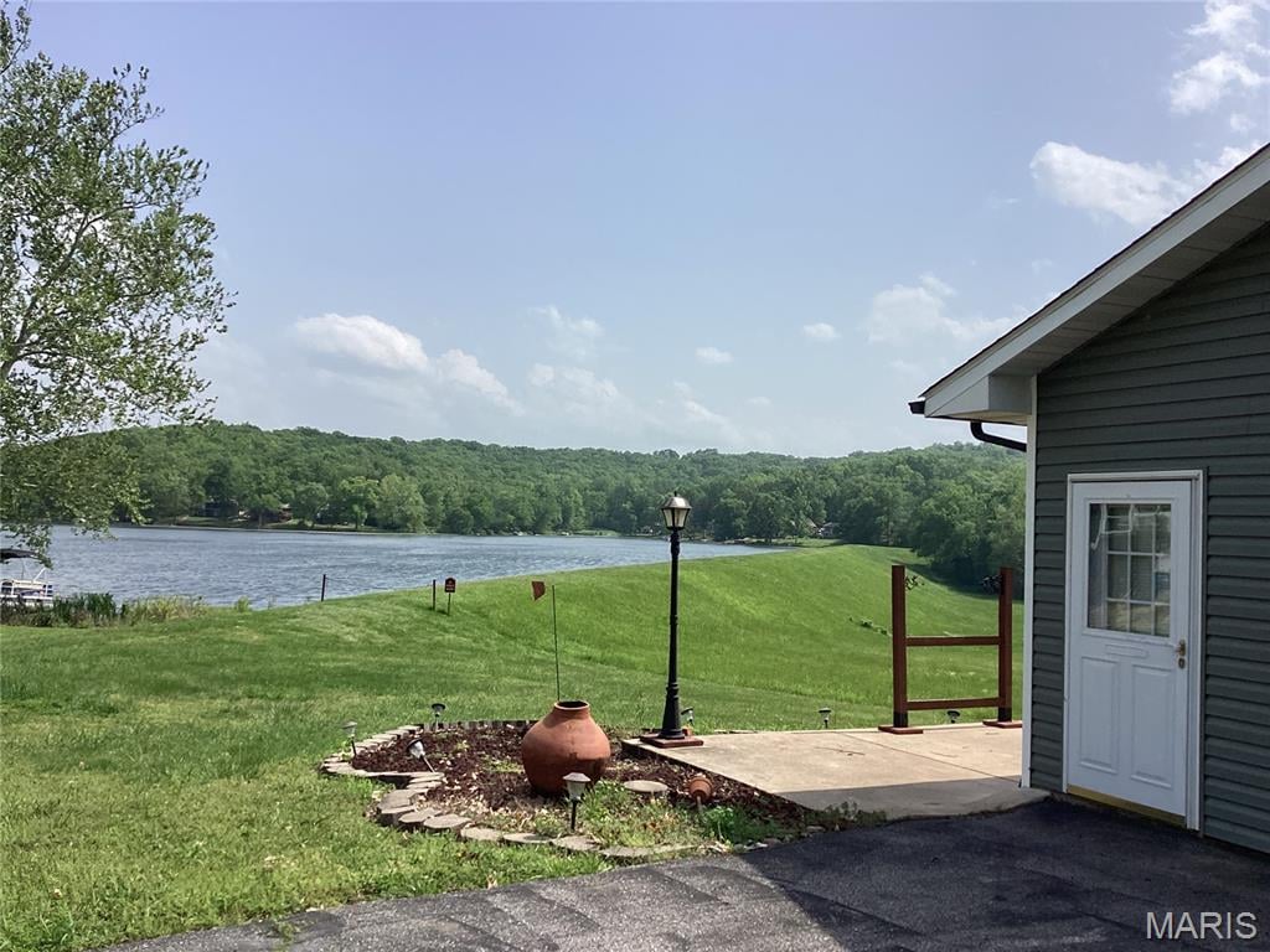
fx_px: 1137
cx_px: 635
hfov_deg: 58.4
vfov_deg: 45.4
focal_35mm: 31
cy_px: 476
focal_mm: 3.3
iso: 25
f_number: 2.4
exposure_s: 1/2262
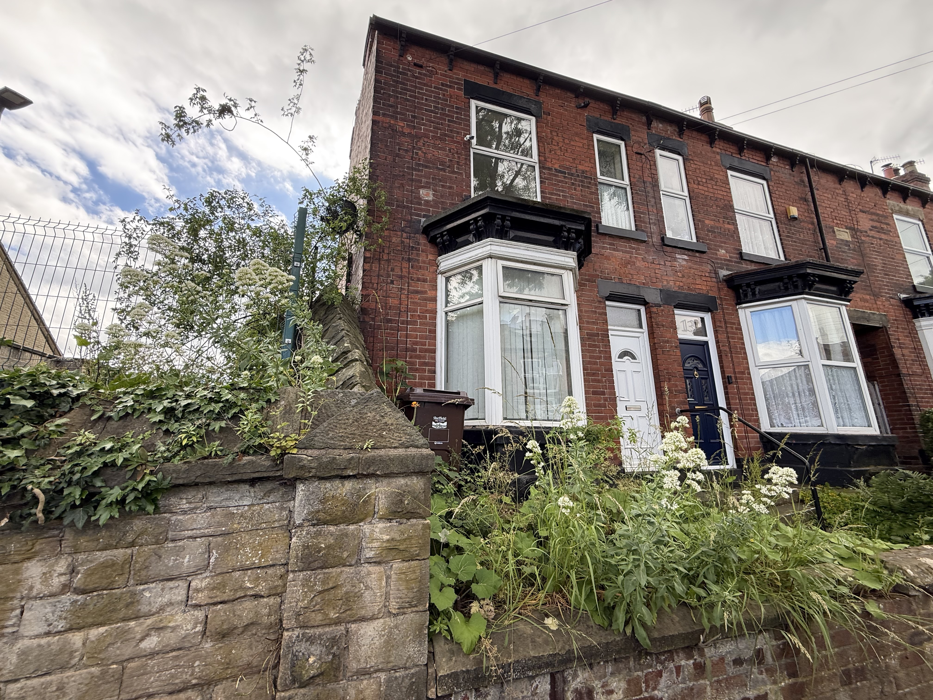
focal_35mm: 14
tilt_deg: +13.2
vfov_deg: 85.7
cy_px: 350
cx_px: 466
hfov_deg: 102.1
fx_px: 377
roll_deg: +0.1
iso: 50
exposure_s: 1/276
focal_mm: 2.22
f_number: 2.2
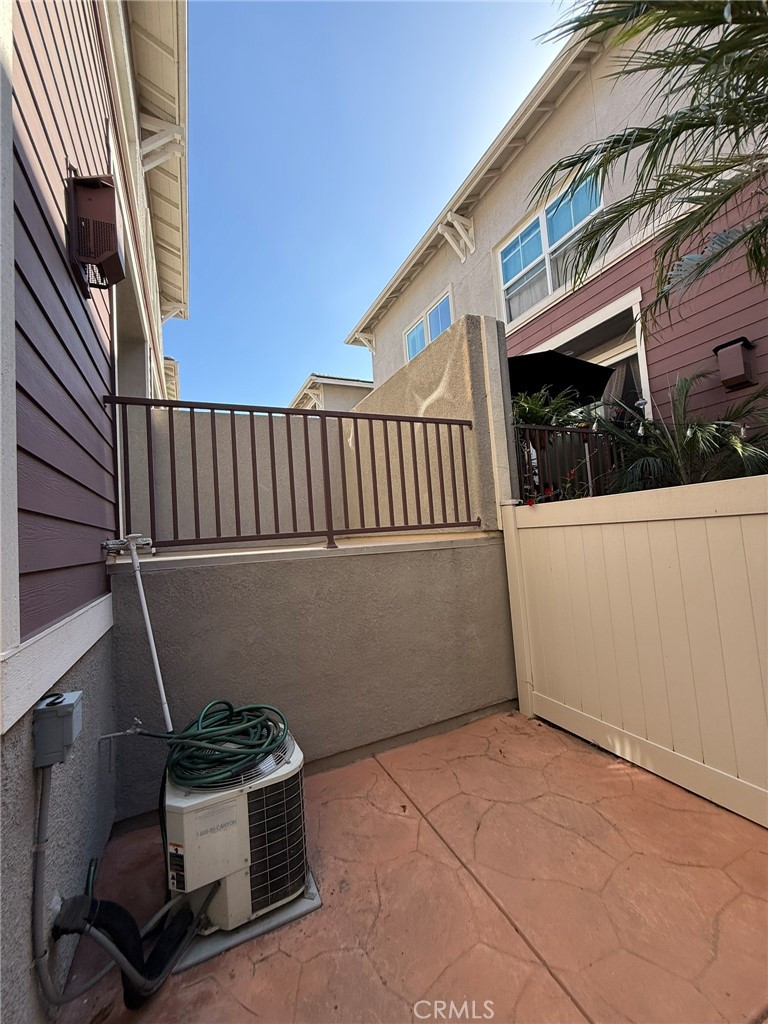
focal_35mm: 14
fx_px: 414
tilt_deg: +4.1
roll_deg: +2.3
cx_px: 384
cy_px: 512
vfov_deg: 102.1
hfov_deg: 85.7
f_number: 2.2
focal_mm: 2.22
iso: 64
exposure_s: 1/596
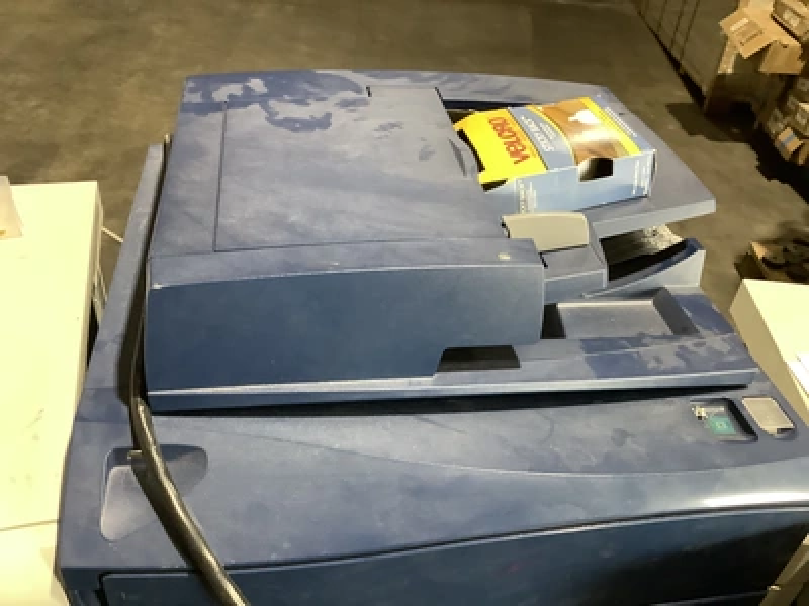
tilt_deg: -36.6
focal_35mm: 31
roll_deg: -5.4
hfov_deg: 58.4
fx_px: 724
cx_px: 404
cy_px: 303
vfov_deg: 45.4
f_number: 2.4
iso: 320
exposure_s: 1/60
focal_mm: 3.3
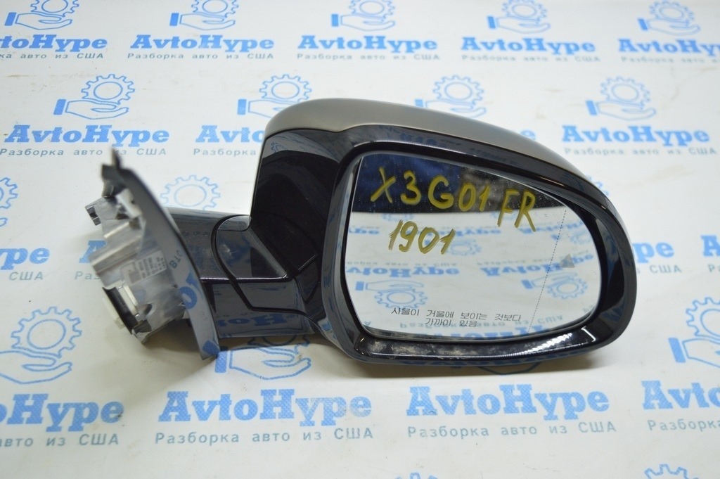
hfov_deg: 48.0
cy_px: 240
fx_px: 809
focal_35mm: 40
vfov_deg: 33.0
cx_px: 360
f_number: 4
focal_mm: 27
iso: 400
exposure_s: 1/40
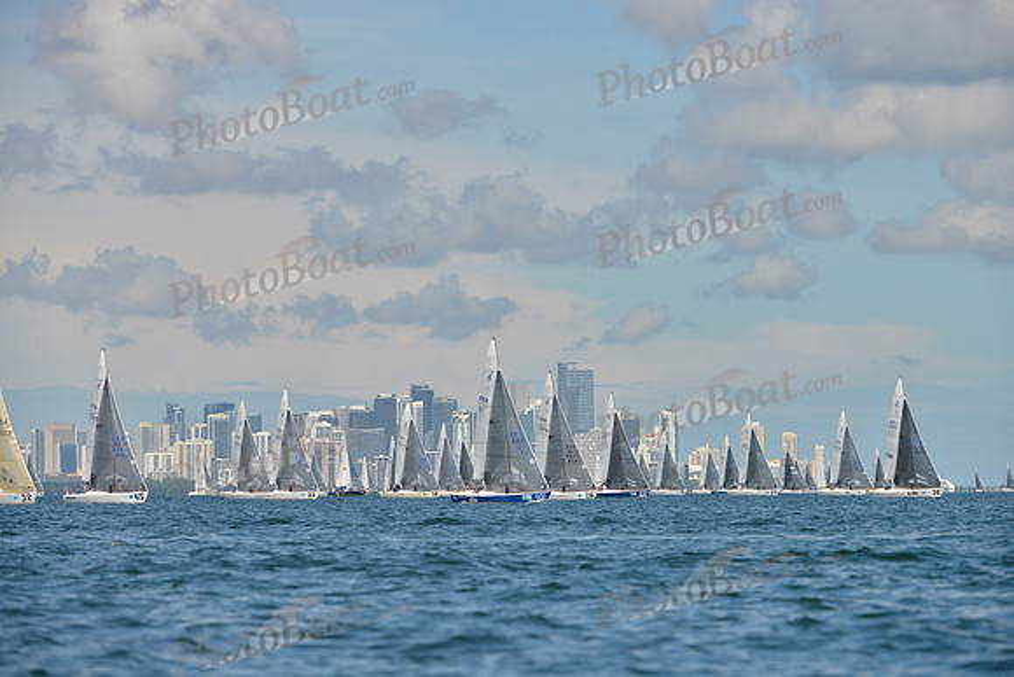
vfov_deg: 6.9
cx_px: 507
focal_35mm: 200
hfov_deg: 10.3
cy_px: 338
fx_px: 5634
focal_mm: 200
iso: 200
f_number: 7.1
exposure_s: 1/1250
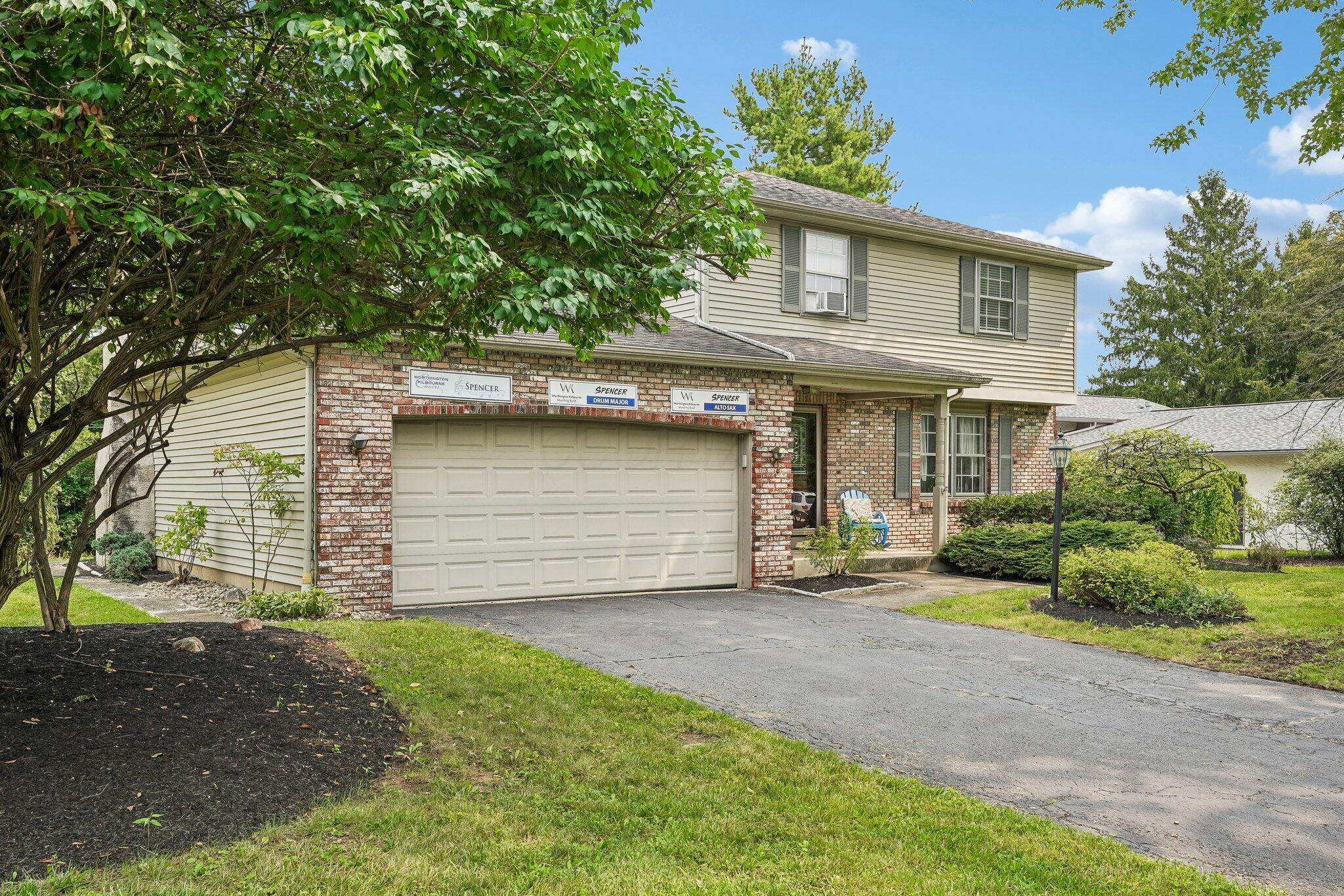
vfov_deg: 43.6
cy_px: 448
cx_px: 672
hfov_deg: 61.9
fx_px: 1120
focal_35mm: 30
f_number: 8
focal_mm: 30
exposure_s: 1/160
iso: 100
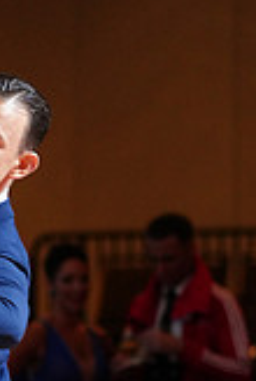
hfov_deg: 2.4
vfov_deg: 3.6
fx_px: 6043
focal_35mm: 569
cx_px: -183
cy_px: 481
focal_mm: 161
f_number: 4
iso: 2500
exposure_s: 1/250
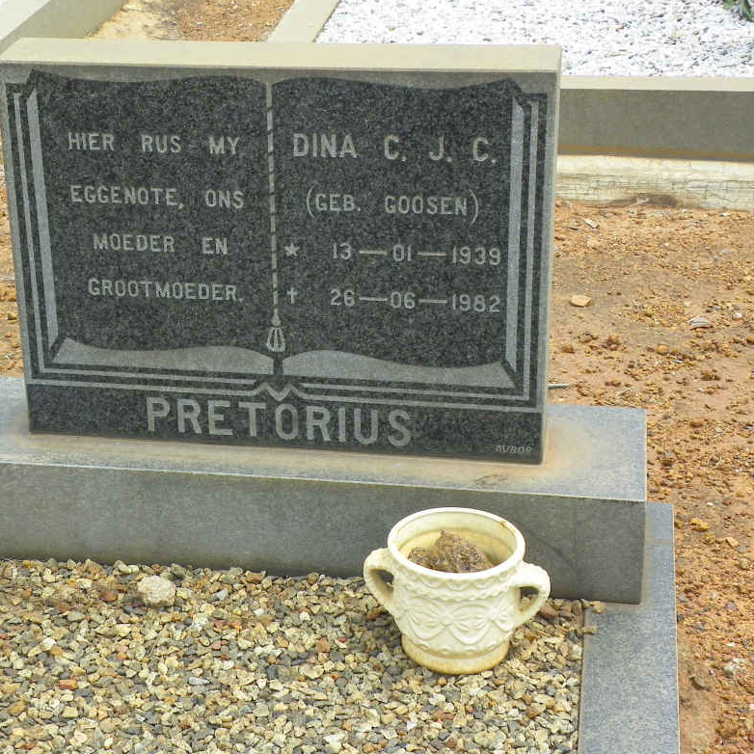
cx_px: 245
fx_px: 1873
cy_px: 323
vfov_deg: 22.7
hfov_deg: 22.7
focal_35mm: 76
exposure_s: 1/250
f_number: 4.5
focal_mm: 9.9
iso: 64
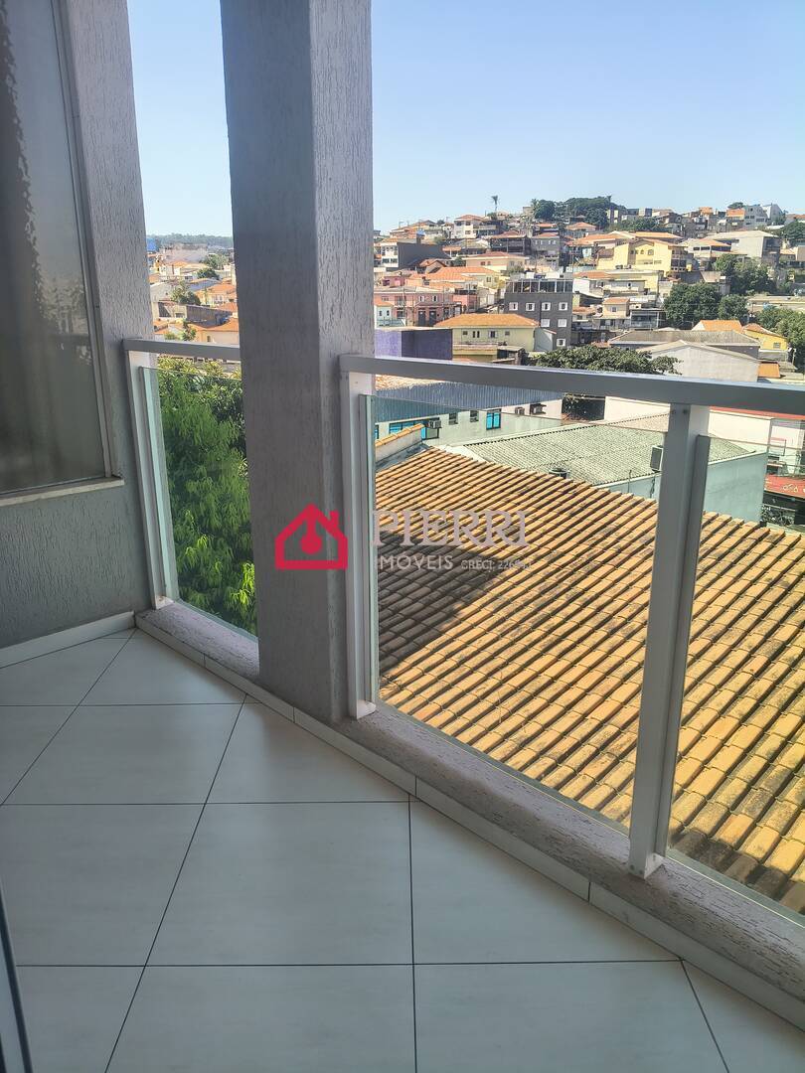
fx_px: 806
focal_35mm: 26
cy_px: 536
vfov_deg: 67.3
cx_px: 402
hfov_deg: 53.1
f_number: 1.8
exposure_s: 1/993
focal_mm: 4.81
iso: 103
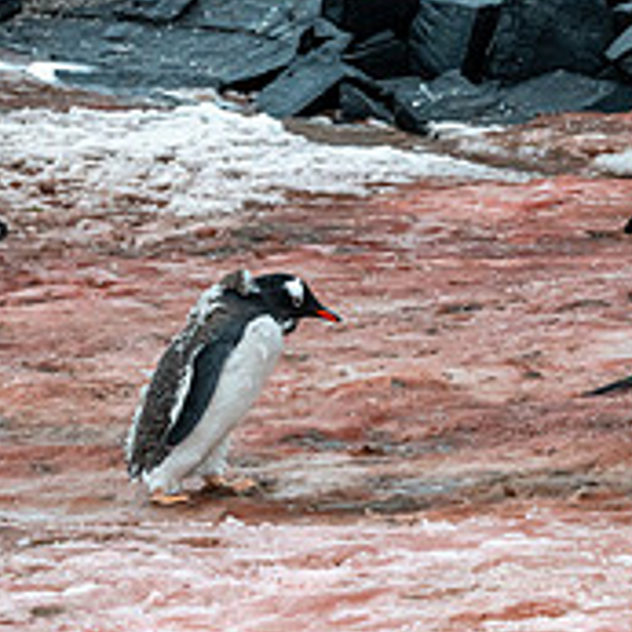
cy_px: 393
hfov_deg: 7.3
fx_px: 4854
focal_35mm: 235
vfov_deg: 7.4
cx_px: 926
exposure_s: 1/640
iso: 1000
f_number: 8
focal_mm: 70
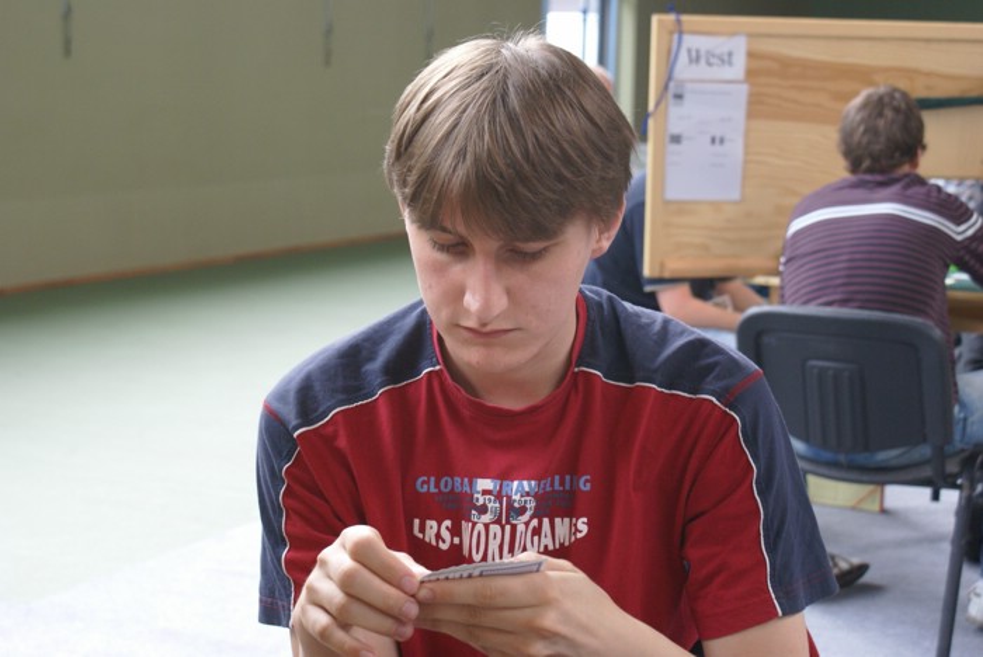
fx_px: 1845
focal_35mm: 68
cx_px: 492
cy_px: 328
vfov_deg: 20.2
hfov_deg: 29.8
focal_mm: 45
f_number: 5.6
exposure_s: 1/50
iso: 500
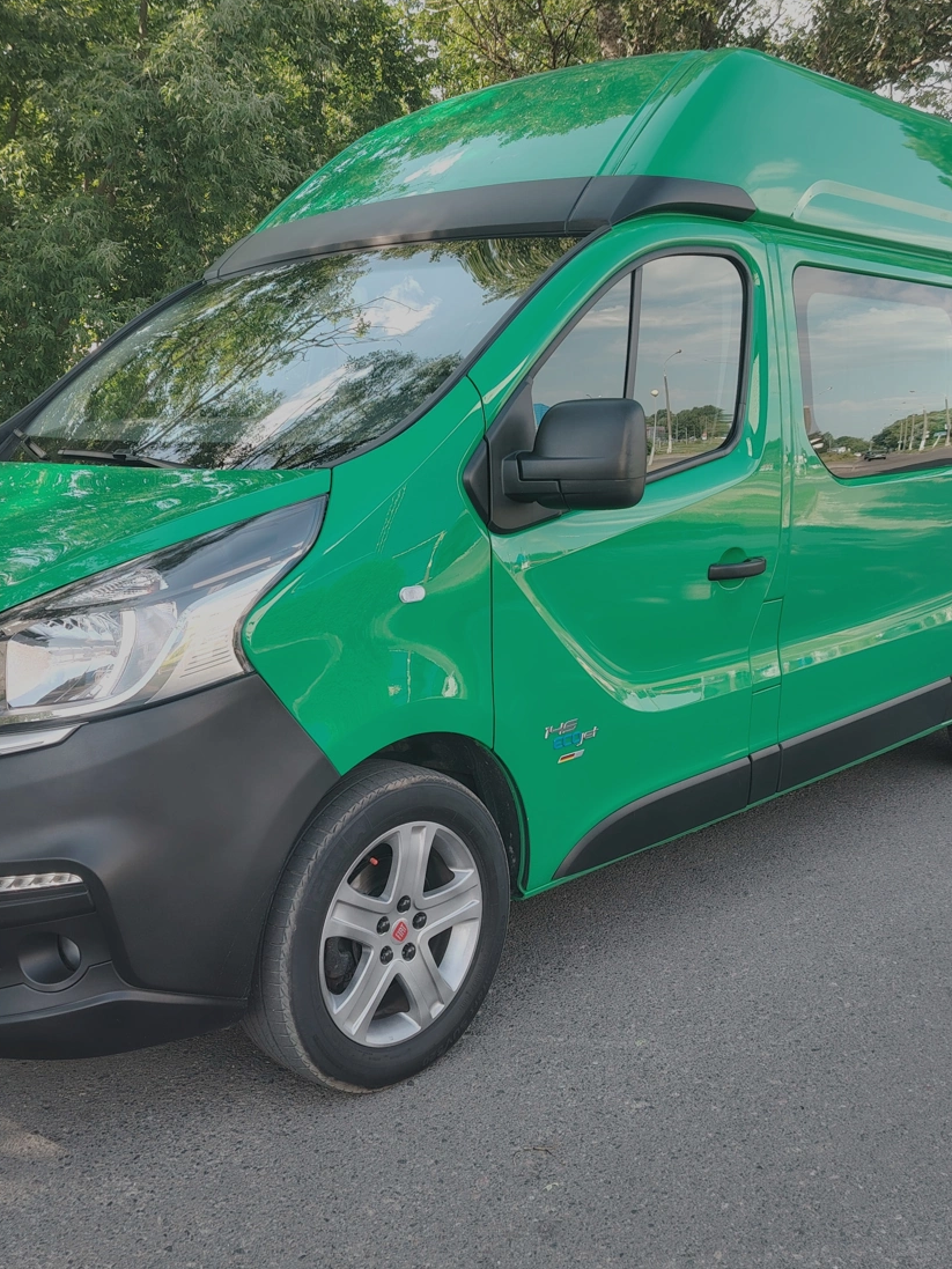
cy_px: 640
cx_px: 408
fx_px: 1283
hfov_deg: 40.6
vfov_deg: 52.6
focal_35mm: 35
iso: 110
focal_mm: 5.25
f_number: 1.75
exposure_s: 1/100
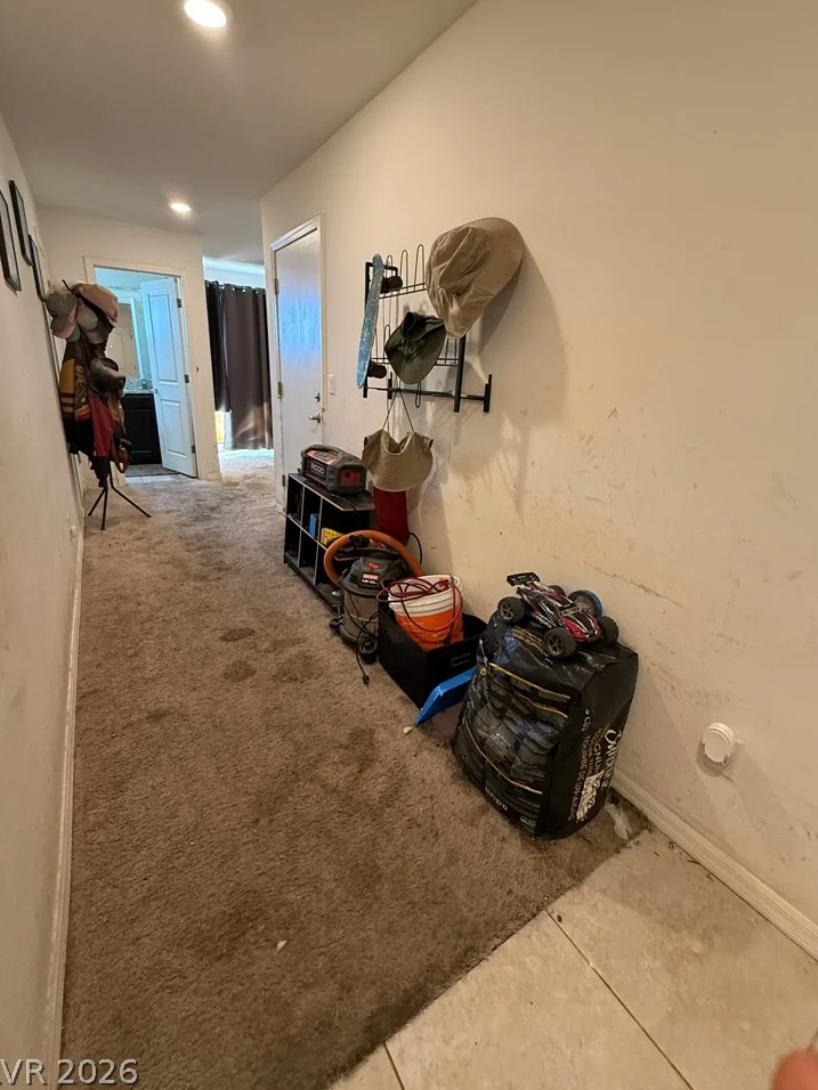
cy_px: 514
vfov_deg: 98.1
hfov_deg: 81.7
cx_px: 412
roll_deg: -3.1
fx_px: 473
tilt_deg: -16.0
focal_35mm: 15
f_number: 2.2
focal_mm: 2.22
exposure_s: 1/60
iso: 400
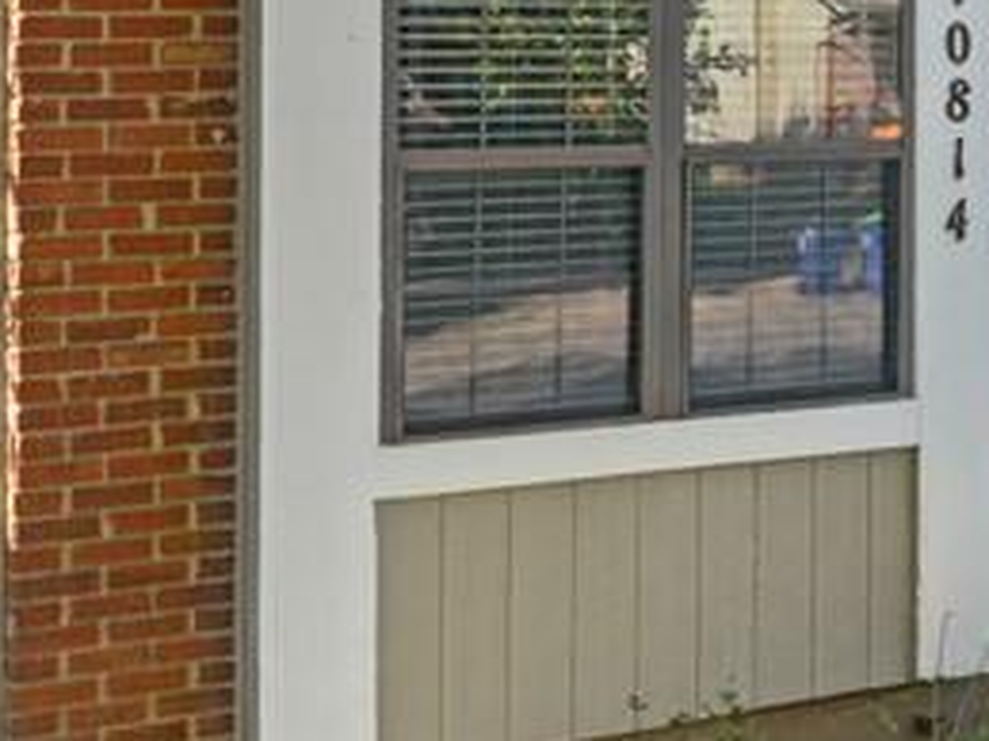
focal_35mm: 95
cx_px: 1020
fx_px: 2713
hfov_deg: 20.0
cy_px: -168
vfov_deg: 15.0
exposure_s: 1/1250
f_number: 1.8
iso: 200
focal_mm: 8.67
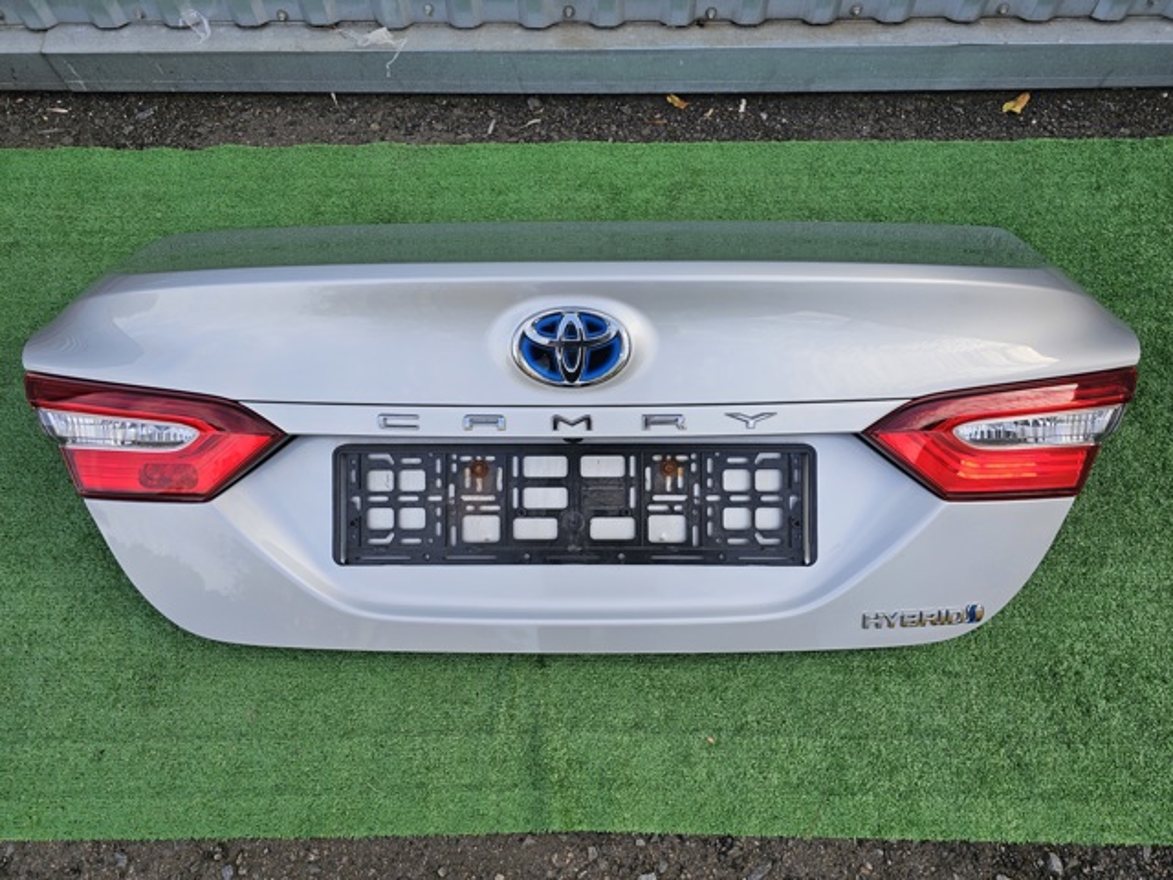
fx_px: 779
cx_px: 586
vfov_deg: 58.9
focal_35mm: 23
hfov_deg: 73.9
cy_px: 440
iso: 12
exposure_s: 1/180
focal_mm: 6.3
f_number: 1.7
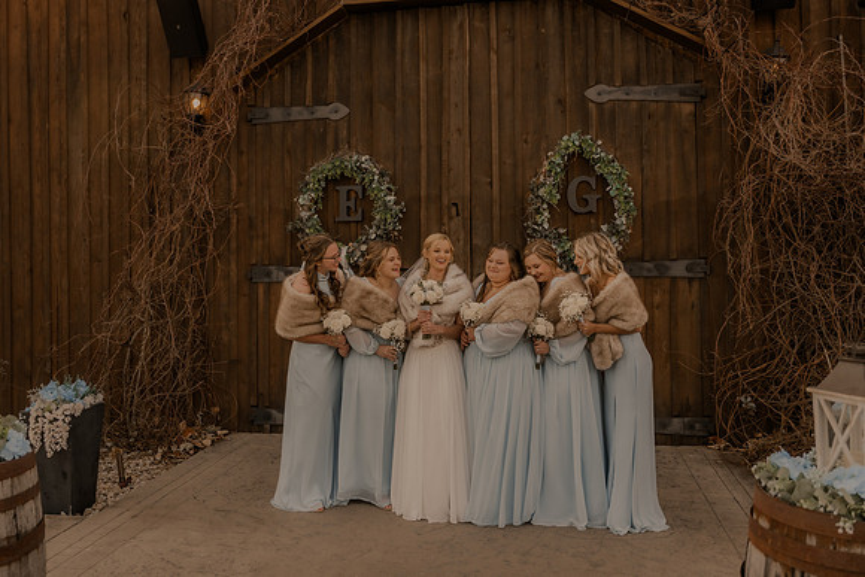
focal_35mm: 33
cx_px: 388
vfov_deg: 40.2
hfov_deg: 57.4
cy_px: 262
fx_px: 789
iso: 125
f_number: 2.8
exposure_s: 1/400
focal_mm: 29.5
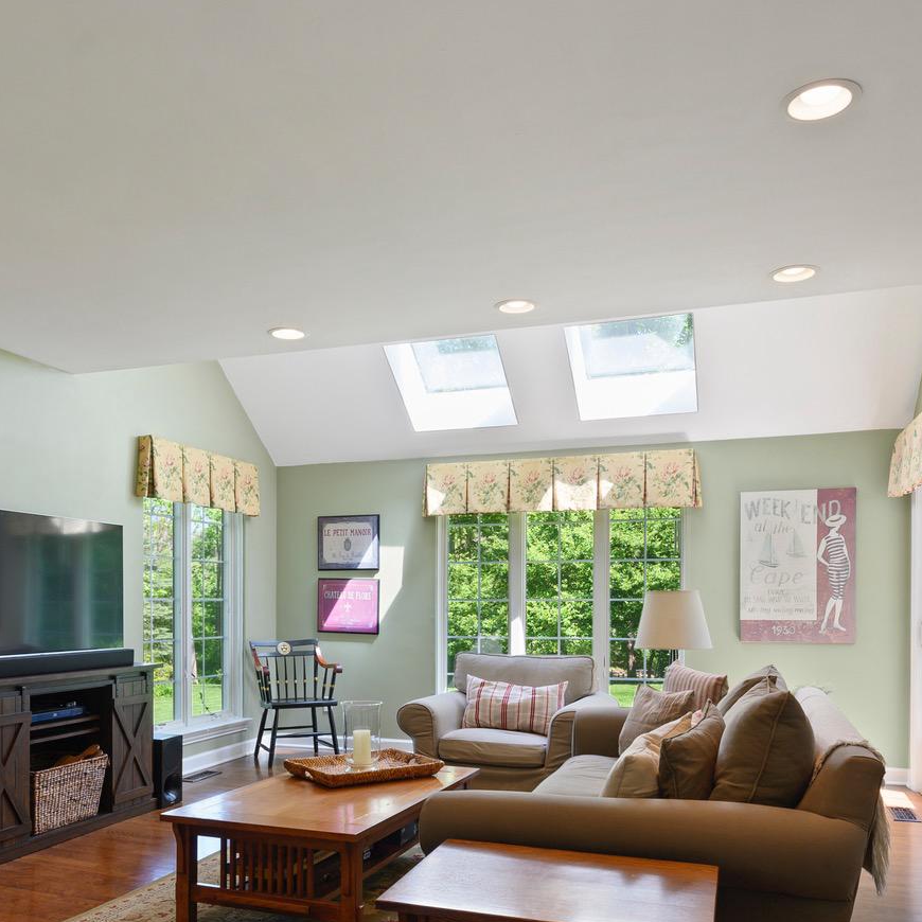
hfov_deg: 55.6
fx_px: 874
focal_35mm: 29
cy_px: 611
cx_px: 422
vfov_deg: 54.5
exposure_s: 1/5
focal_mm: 14.5
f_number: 9
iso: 200
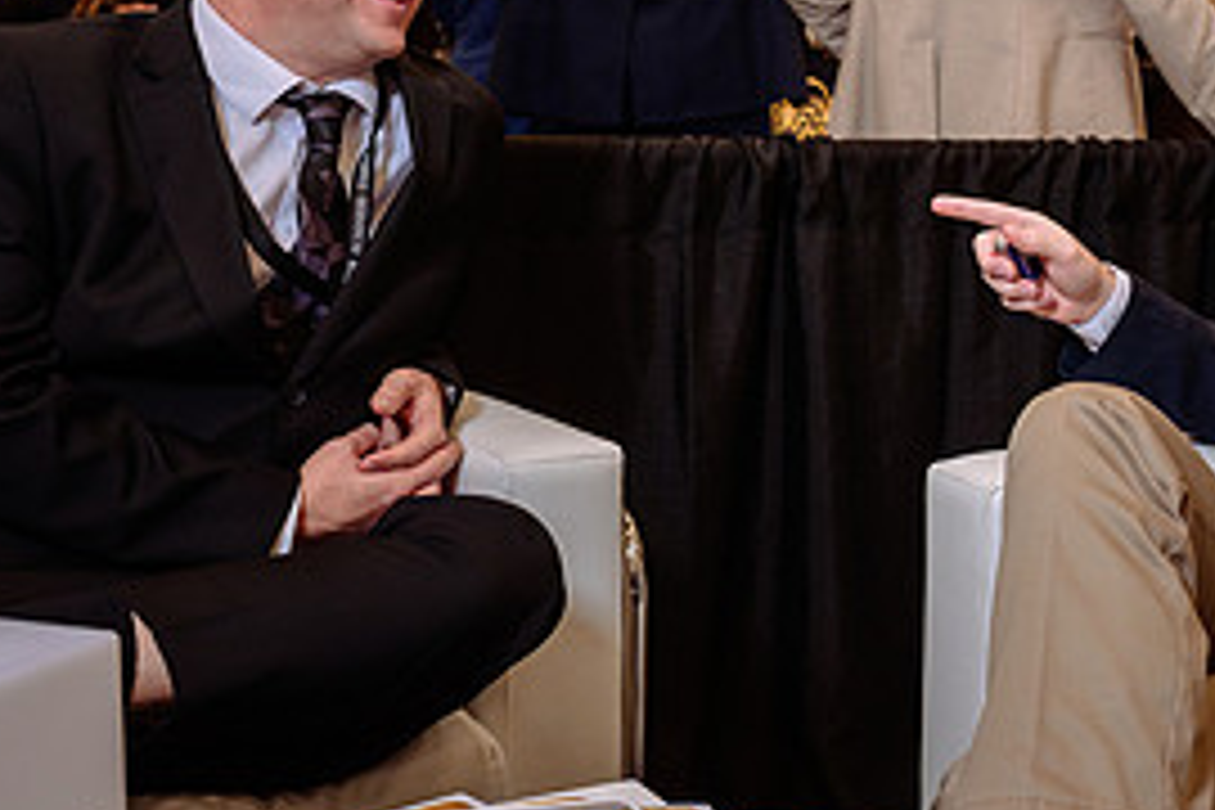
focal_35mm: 60
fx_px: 2025
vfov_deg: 22.6
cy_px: 350
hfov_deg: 32.4
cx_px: 995
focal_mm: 24
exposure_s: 1/200
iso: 500
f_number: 3.5
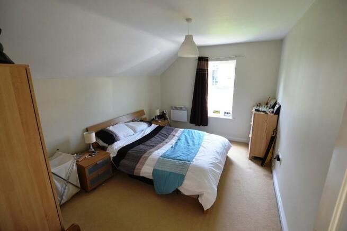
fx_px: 145
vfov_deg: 77.4
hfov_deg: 100.4
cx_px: 174
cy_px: 116
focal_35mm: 15
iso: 500
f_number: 3.5
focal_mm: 10
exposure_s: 1/60
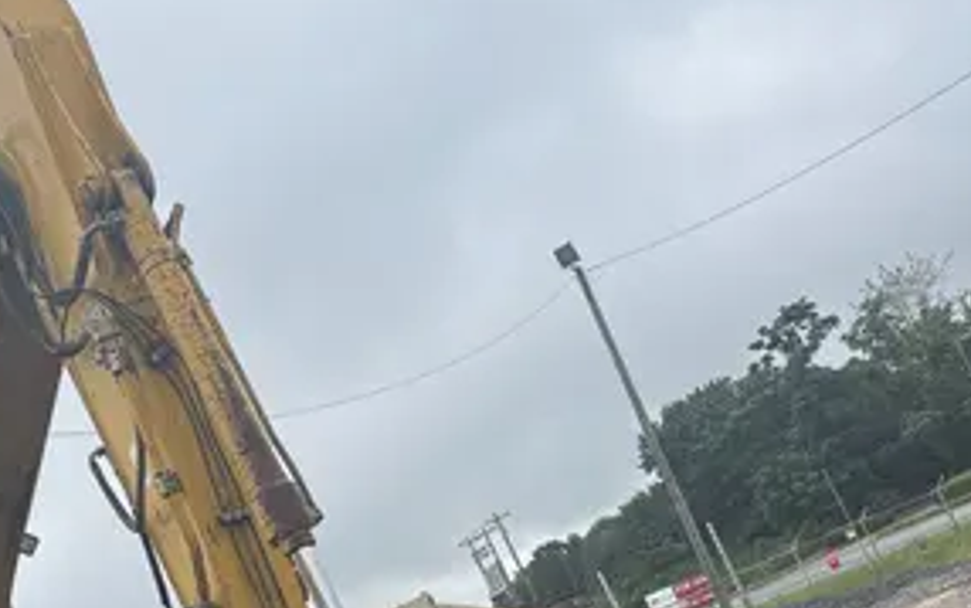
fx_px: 1403
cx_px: 285
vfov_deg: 23.2
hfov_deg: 37.5
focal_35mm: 53
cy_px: 637
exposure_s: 1/1139
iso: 50
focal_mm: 5.96
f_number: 1.6
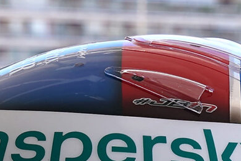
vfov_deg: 3.7
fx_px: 2518
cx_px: 168
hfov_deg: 5.5
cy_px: 146
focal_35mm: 376
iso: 160
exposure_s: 1/100
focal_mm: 57
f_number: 9
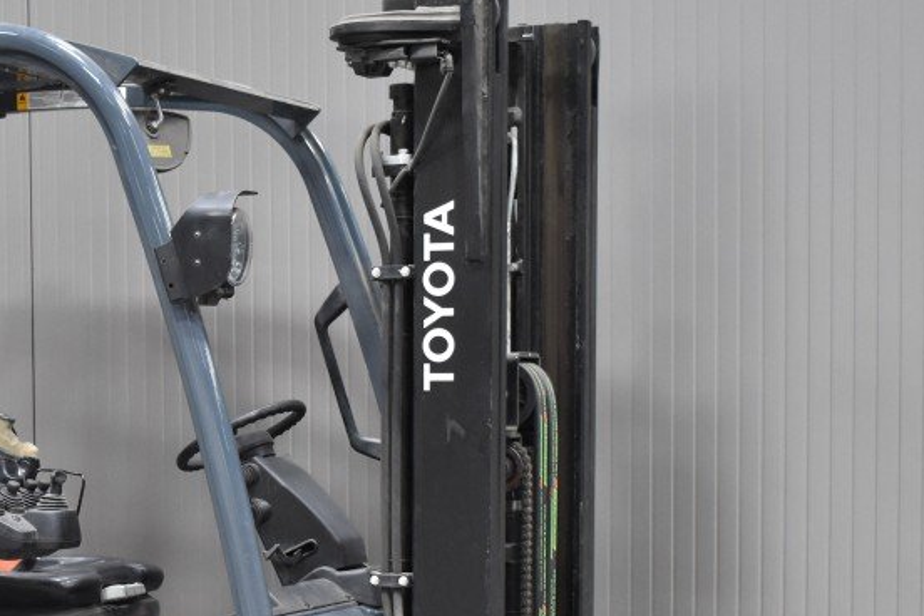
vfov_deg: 15.3
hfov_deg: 22.9
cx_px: 226
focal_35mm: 88
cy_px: 576
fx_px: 2261
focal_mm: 27
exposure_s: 1/40
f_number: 4.5
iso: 1250
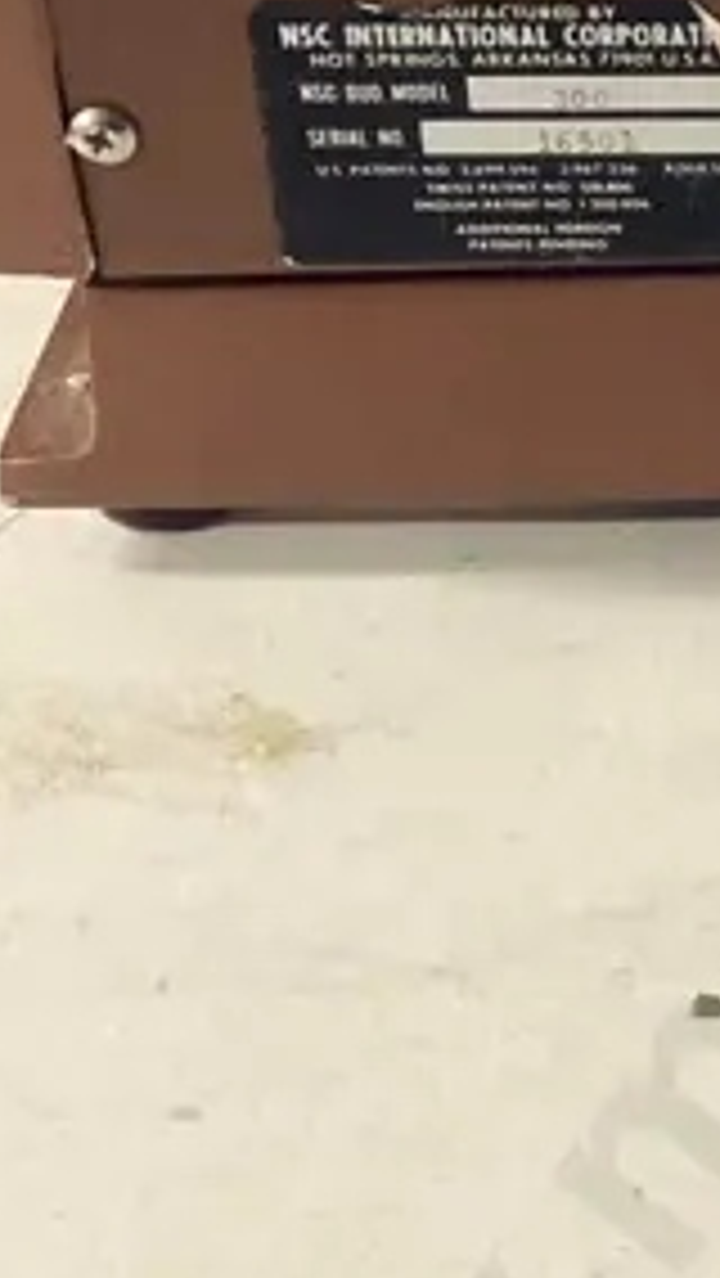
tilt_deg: -30.4
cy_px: 72
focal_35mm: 110
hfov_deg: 10.1
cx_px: 1476
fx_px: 3729
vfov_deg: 19.0
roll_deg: -1.0
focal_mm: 3.99
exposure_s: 1/50
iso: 200
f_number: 1.8
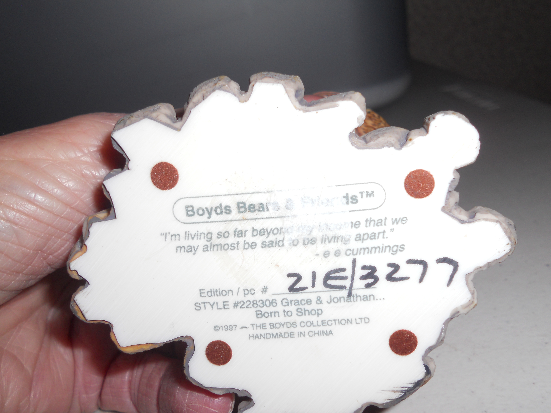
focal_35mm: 32
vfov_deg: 44.2
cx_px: 276
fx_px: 509
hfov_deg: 56.8
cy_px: 206
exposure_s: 1/25
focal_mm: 5.8
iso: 80
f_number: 8.8
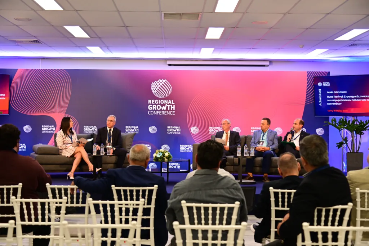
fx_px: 513
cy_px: 123
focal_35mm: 50
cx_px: 184
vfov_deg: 27.0
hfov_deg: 39.6
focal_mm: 50
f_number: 4
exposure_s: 1/250
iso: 2000
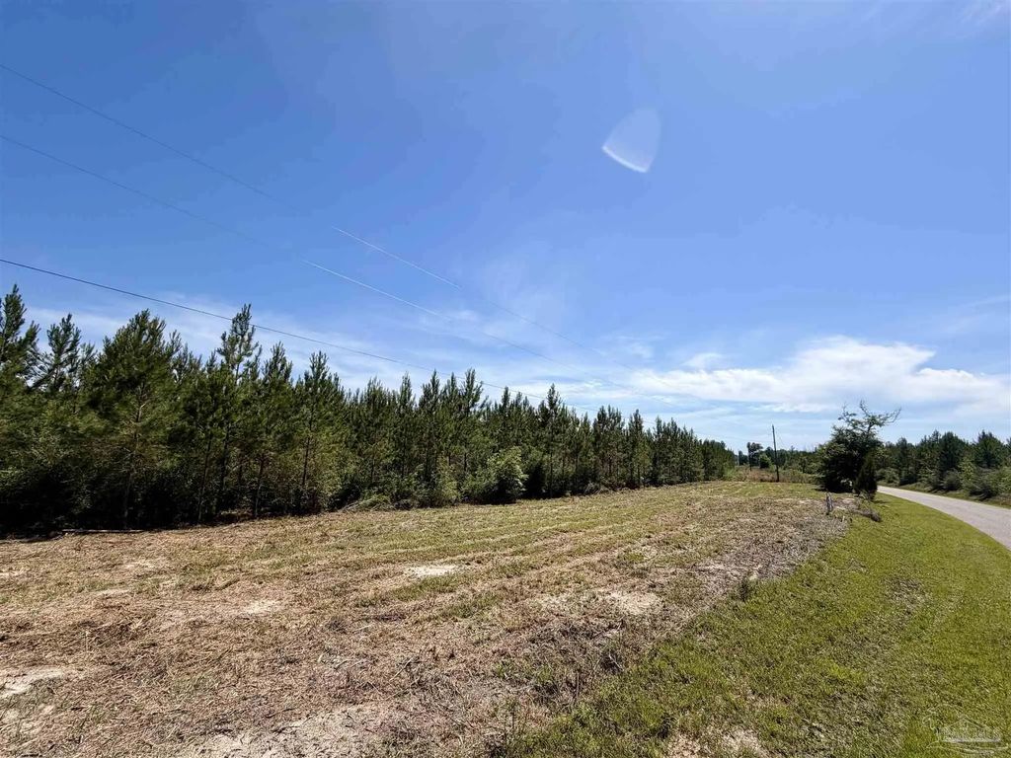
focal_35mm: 14
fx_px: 409
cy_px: 379
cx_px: 506
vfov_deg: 85.7
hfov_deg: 102.1
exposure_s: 1/1167
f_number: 2.2
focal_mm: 2.22
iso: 20
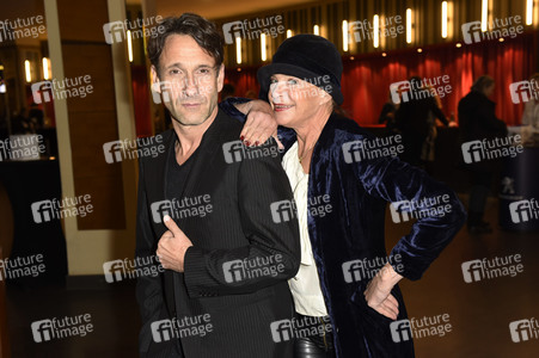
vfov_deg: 30.5
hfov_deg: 44.5
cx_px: 270
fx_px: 658
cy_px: 179
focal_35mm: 44
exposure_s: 1/40
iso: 1250
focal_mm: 44
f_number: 5
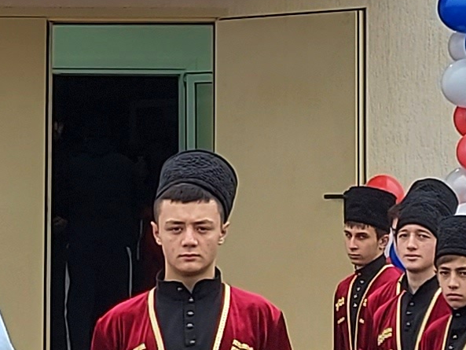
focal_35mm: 187
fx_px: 2518
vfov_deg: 7.9
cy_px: 6
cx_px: 88
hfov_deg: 10.5
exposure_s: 1/230
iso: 32
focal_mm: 5.23
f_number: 1.8
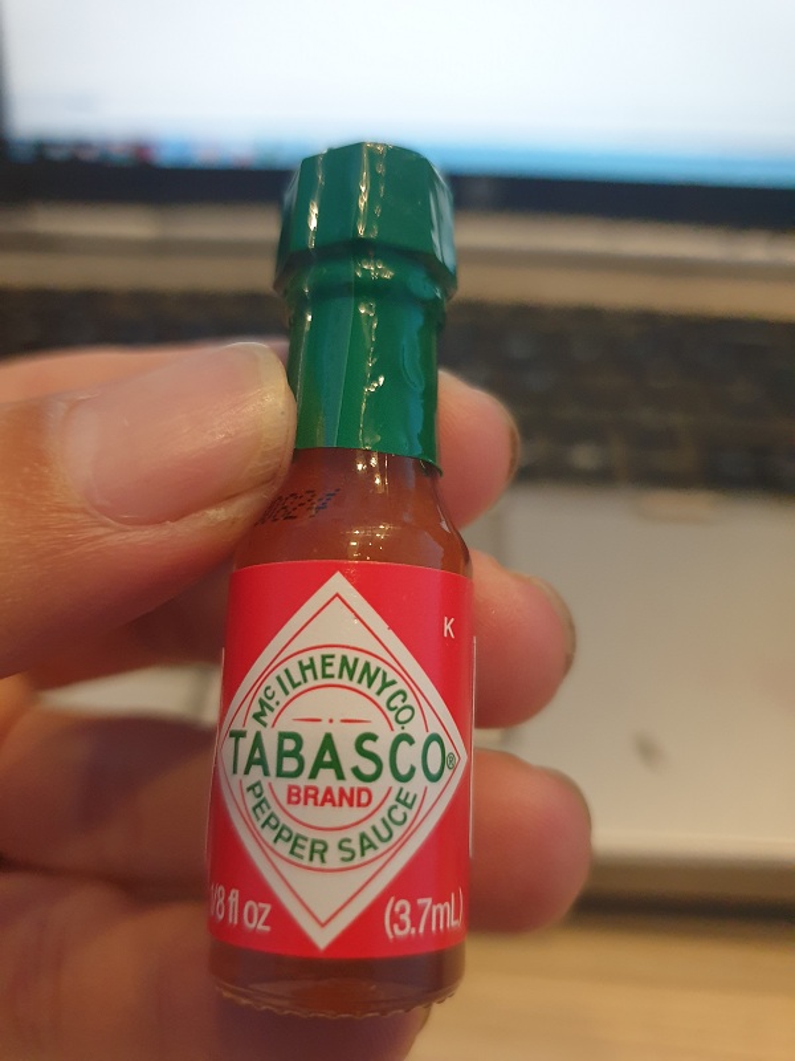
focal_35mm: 26
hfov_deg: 53.1
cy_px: 530
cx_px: 398
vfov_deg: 67.3
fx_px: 796
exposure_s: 1/50
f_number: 1.5
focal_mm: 4.3
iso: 320
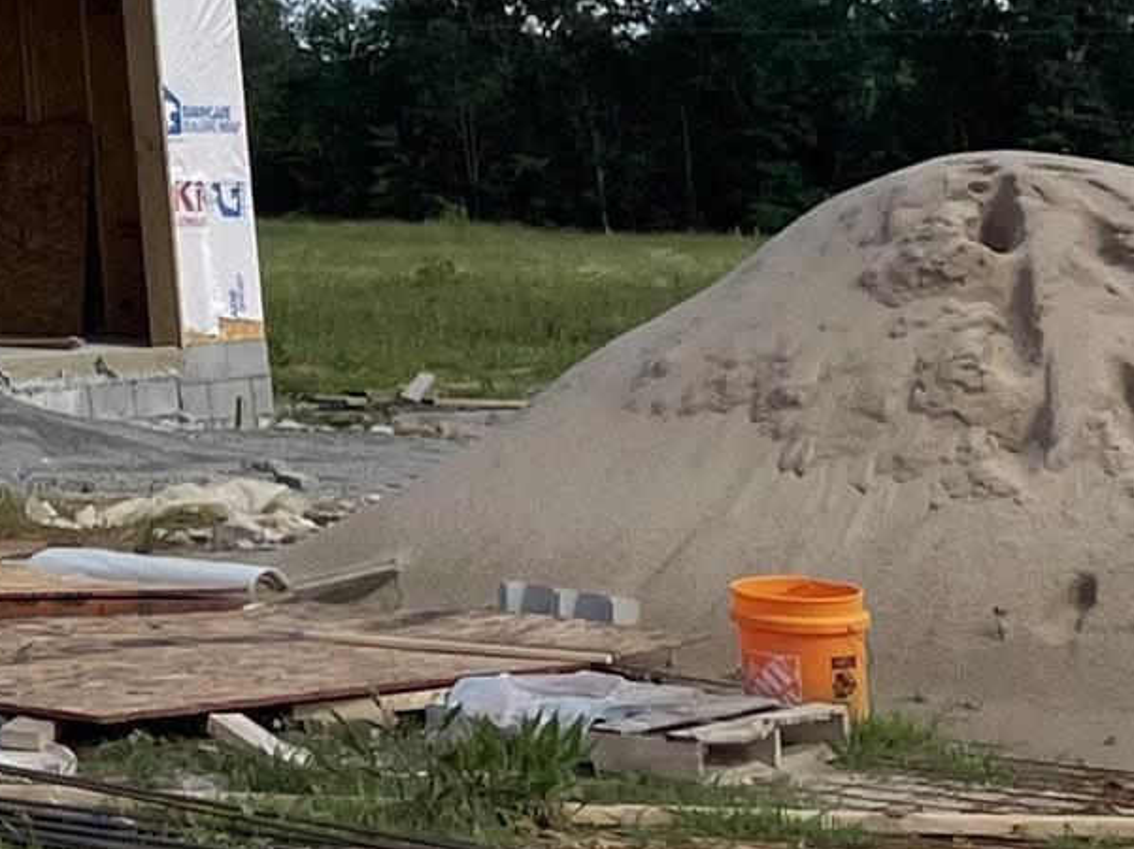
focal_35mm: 133
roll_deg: +1.1
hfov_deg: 12.2
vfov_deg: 10.5
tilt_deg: +10.6
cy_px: -679
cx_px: -1462
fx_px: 4354
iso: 32
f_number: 1.6
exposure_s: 1/3401
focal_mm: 4.2
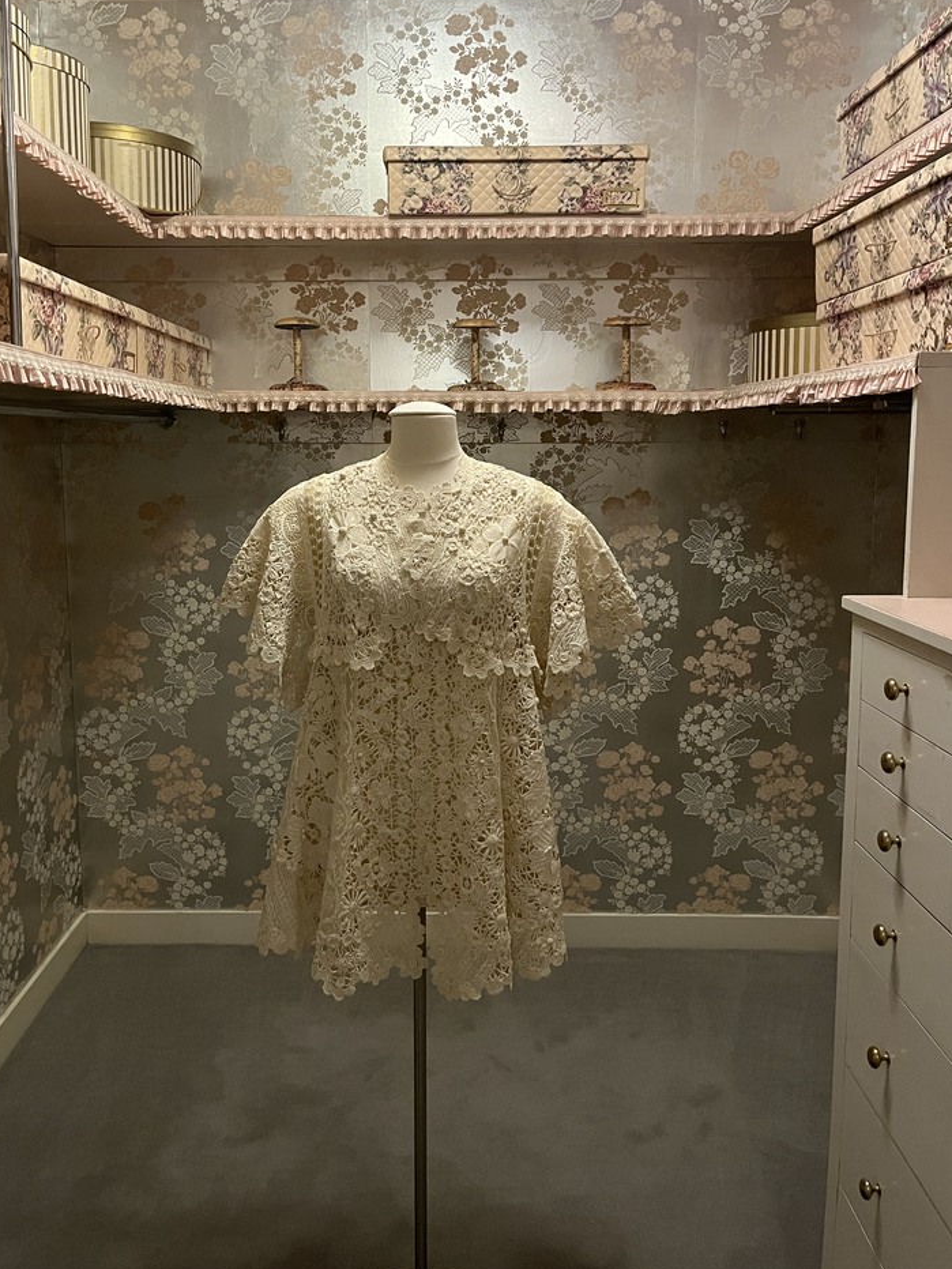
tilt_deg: -8.1
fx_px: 1063
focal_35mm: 29
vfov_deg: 61.6
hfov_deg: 48.2
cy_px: 580
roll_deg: +1.1
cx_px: 430
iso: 500
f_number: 1.6
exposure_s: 1/40
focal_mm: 5.1
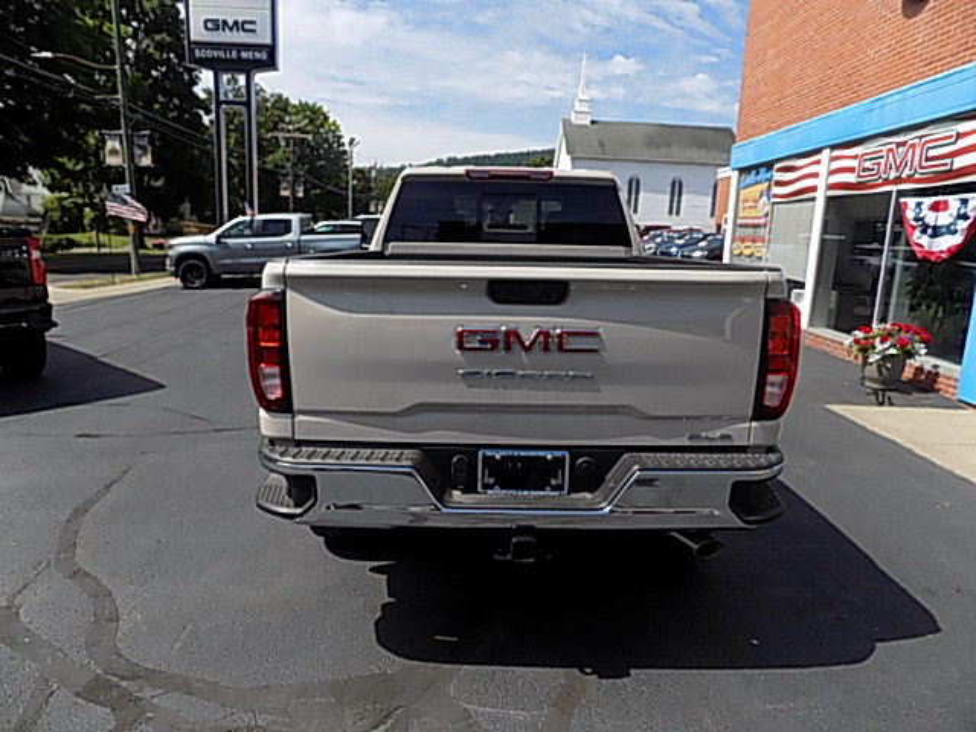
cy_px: 366
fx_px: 648
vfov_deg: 58.9
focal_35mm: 23
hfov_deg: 73.9
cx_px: 488
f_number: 3.1
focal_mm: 4
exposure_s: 1/1000
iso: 80
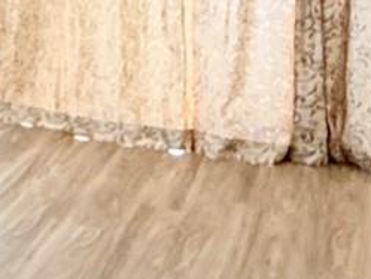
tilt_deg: +1.2
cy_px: -179
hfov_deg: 18.5
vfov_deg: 14.9
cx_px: -229
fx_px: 965
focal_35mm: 90
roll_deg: -1.1
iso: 320
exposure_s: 1/120
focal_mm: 2.22
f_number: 2.2
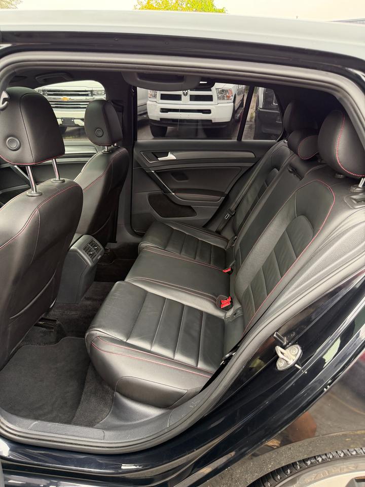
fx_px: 337
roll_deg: +0.5
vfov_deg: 71.6
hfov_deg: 56.8
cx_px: 182
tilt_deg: -24.0
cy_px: 244
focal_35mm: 24
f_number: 1.78
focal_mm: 6.76
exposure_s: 1/84
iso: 200
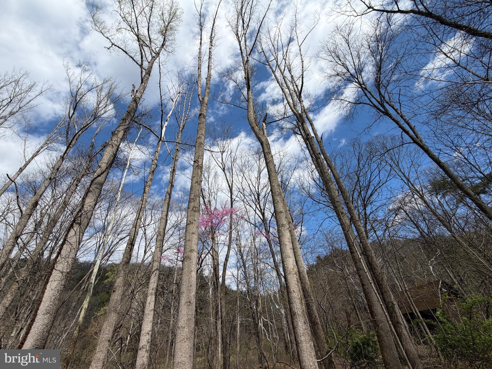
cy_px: 184
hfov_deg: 102.1
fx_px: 199
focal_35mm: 14
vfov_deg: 85.7
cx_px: 246
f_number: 2.2
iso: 20
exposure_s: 1/1167
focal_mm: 2.22
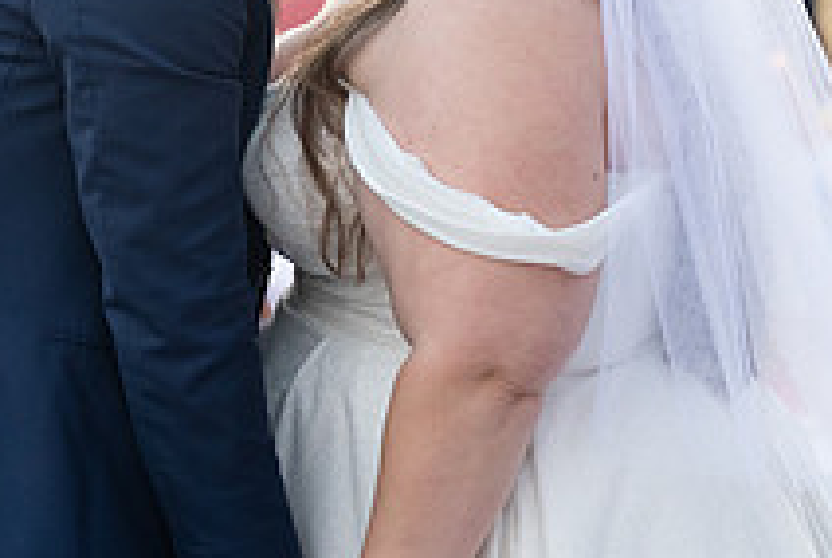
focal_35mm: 246
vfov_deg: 5.6
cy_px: -116
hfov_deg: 8.4
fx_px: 5693
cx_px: 471
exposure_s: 1/500
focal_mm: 90
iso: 1600
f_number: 4
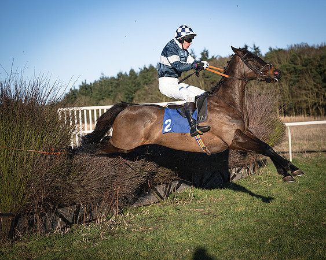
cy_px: 131
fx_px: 834
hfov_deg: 22.1
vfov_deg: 17.8
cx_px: 157
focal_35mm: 86
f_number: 2.8
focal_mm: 70
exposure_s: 1/2000
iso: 100
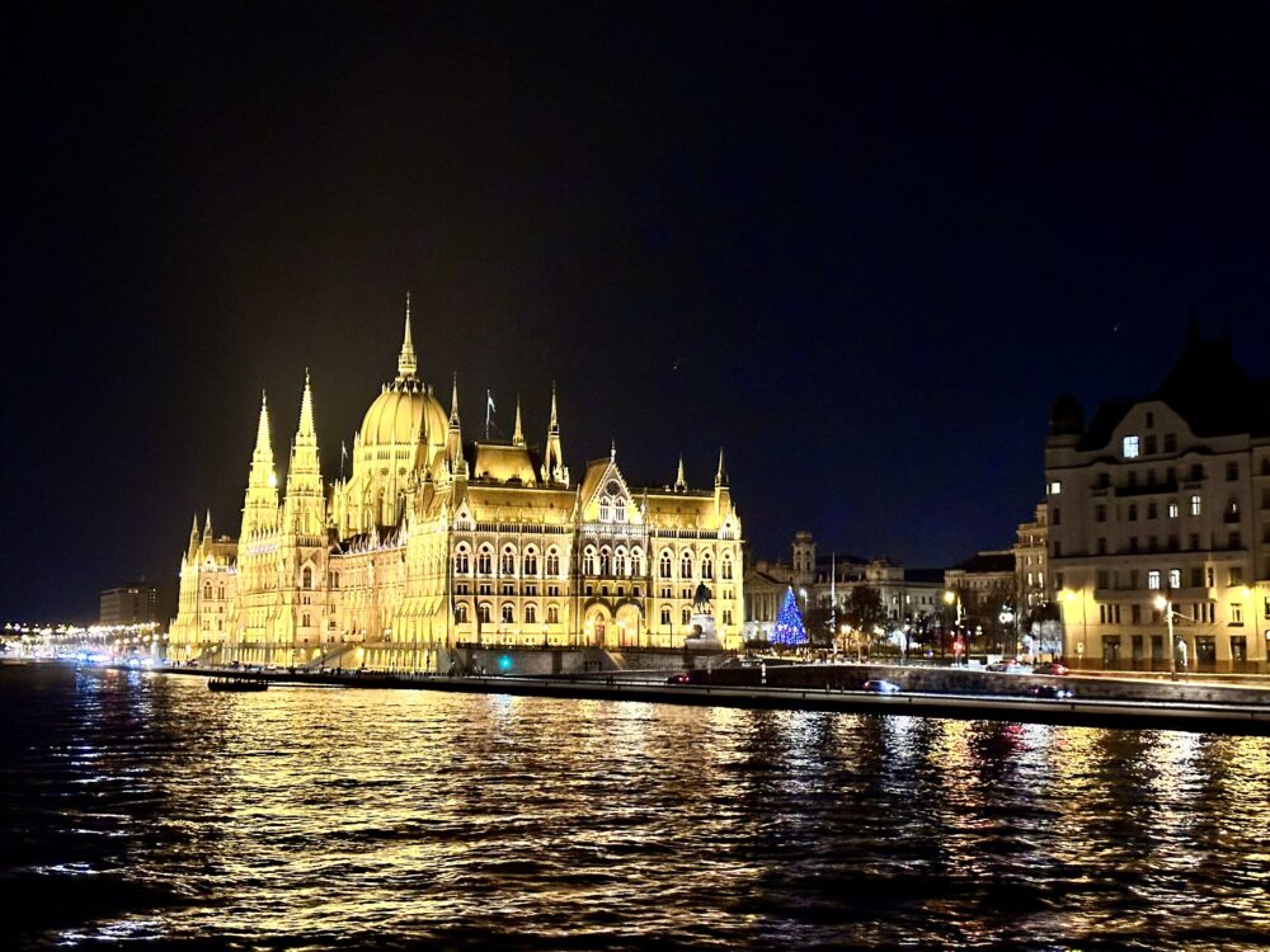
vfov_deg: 30.3
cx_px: 635
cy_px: 476
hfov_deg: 39.7
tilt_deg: +5.1
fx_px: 1761
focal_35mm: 48
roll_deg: -0.1
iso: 640
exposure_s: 1/20
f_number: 1.78
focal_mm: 6.86
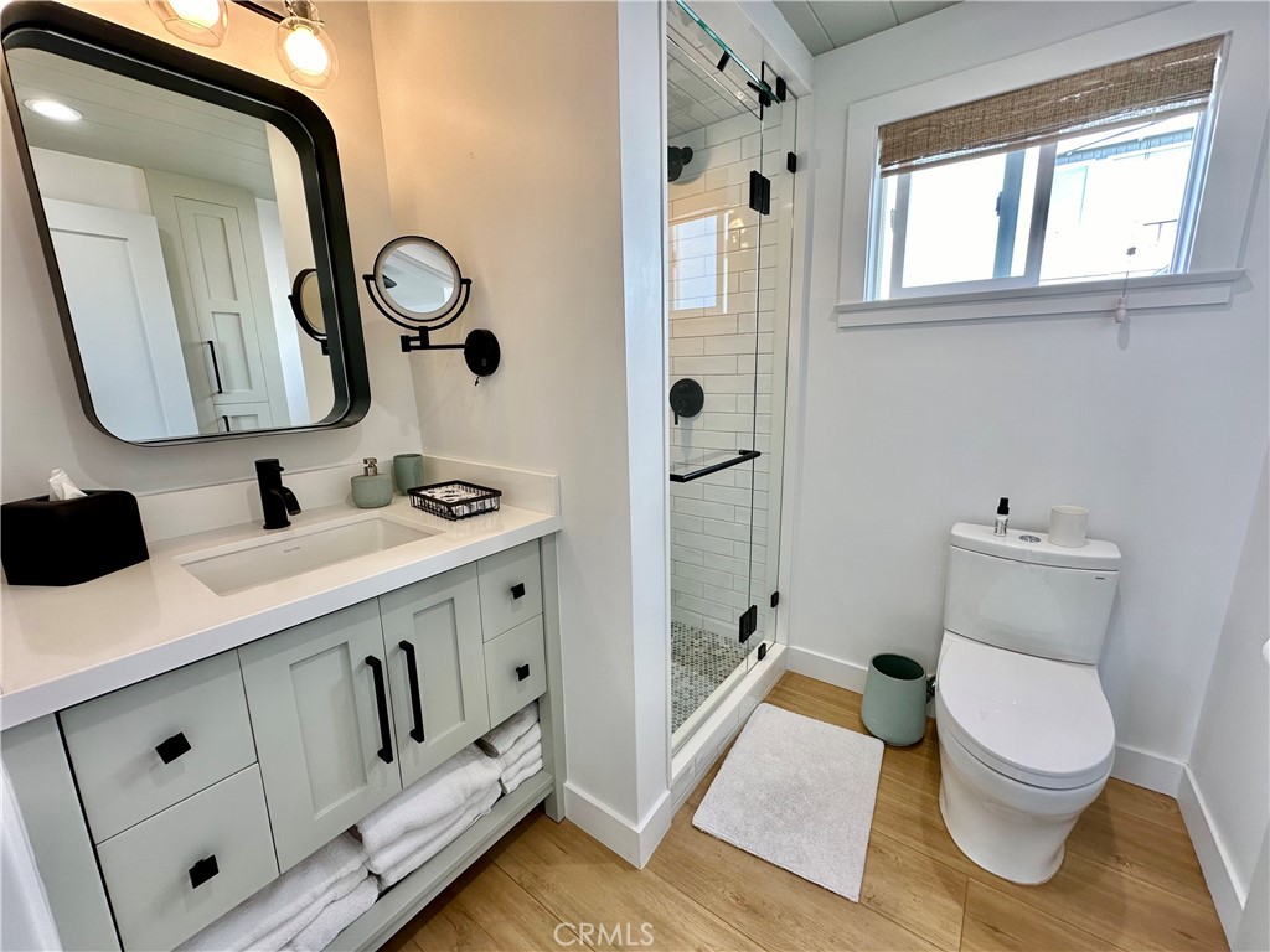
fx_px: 514
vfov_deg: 85.7
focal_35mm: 14
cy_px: 476
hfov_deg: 102.1
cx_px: 635
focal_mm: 2.22
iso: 64
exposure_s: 1/120
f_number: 2.2
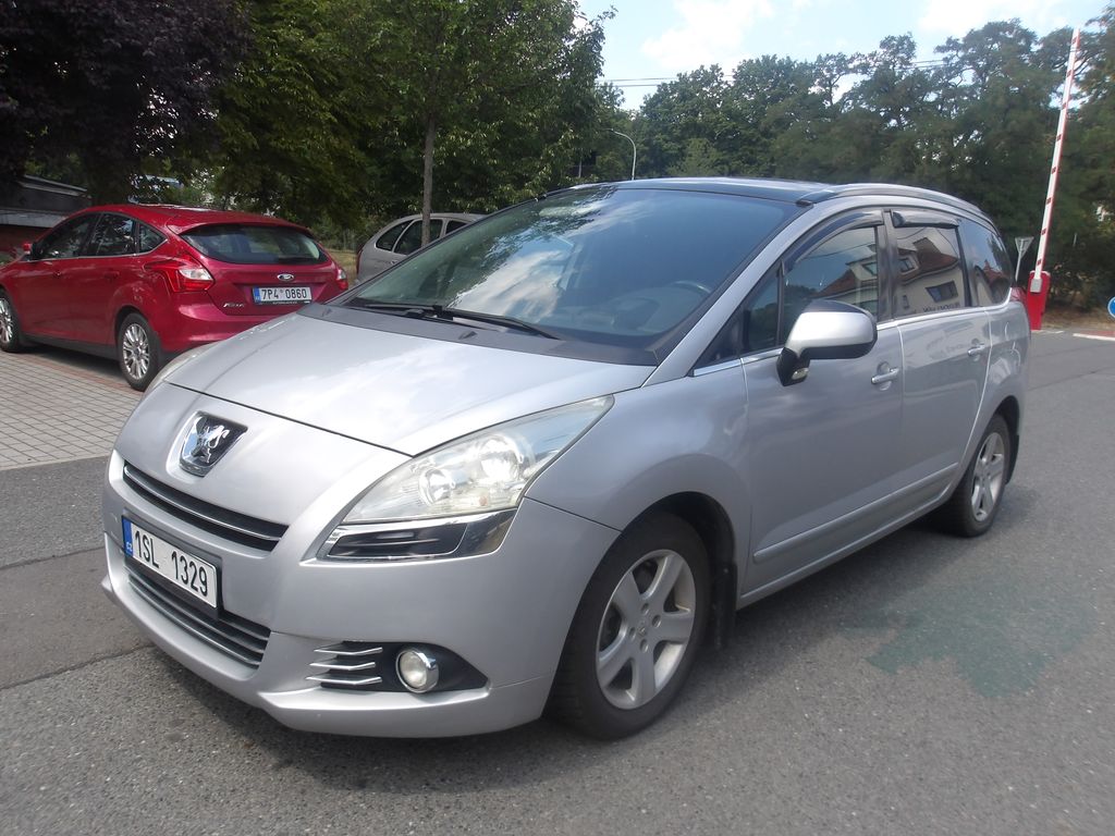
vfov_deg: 51.4
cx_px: 558
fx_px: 870
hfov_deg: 65.3
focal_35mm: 27
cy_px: 418
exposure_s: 1/578
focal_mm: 4.9
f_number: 3
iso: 100
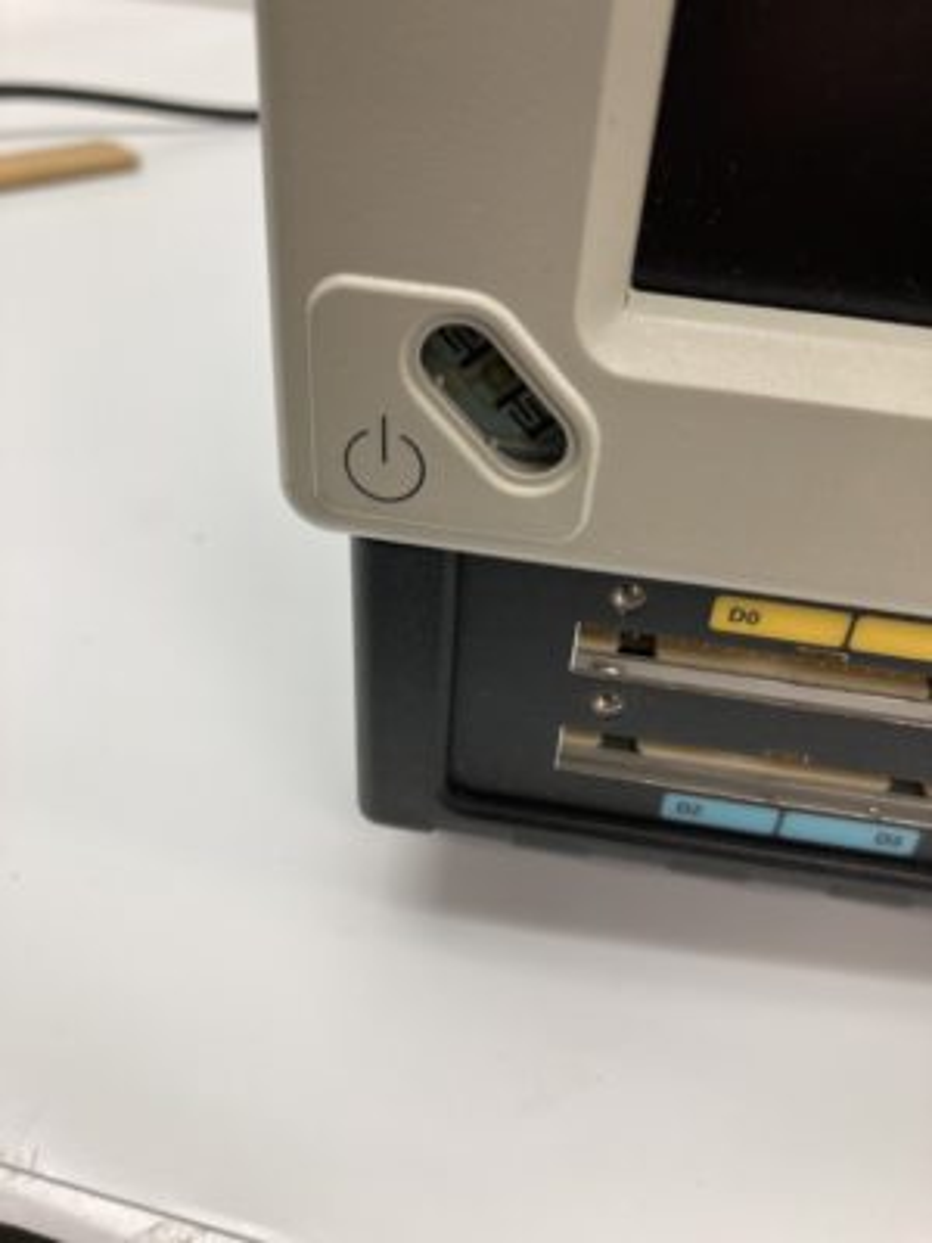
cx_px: 466
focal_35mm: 28
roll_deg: -3.0
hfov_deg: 49.7
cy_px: 622
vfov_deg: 63.4
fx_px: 1005
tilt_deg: -36.9
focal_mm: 3.99
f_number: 1.8
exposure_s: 1/120
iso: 64
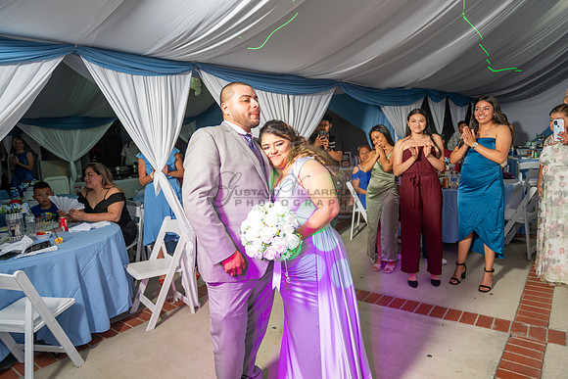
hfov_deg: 73.7
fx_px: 379
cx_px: 284
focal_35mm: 24
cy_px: 190
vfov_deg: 53.2
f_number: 2.8
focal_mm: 24
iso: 250
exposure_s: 1/125
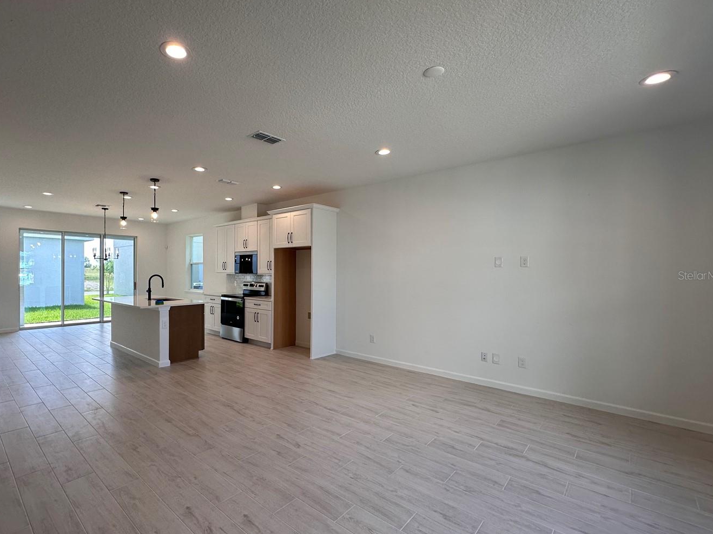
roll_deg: -0.8
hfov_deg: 90.2
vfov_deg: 74.7
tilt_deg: +0.2
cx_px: 296
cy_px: 275
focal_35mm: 17
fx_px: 350
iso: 64
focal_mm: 2.22
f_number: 2.2
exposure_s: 1/120
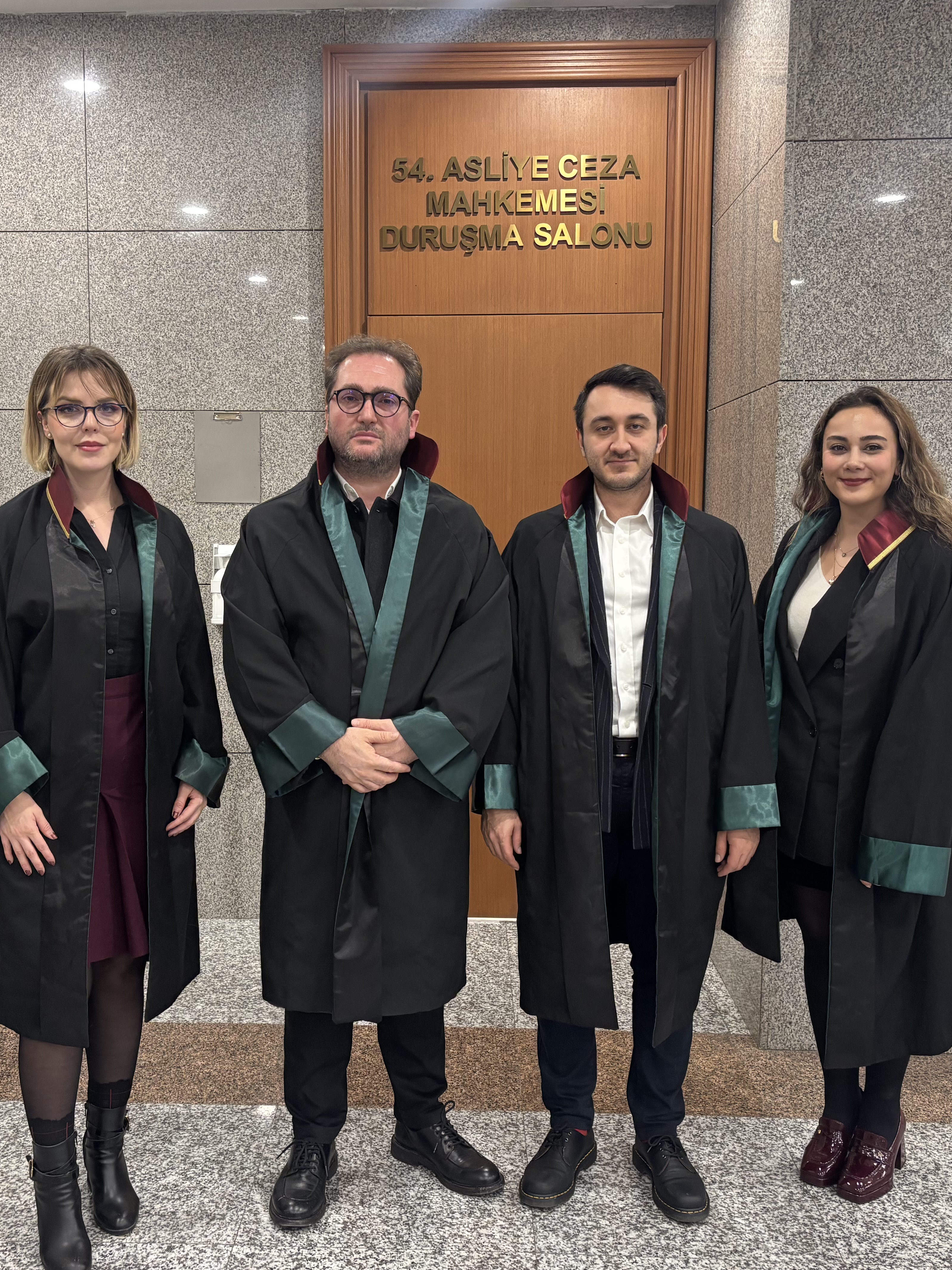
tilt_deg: -6.0
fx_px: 1283
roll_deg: +0.1
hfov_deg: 40.6
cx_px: 418
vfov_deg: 52.6
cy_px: 634
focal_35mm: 35
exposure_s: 1/50
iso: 200
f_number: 1.6
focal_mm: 5.96
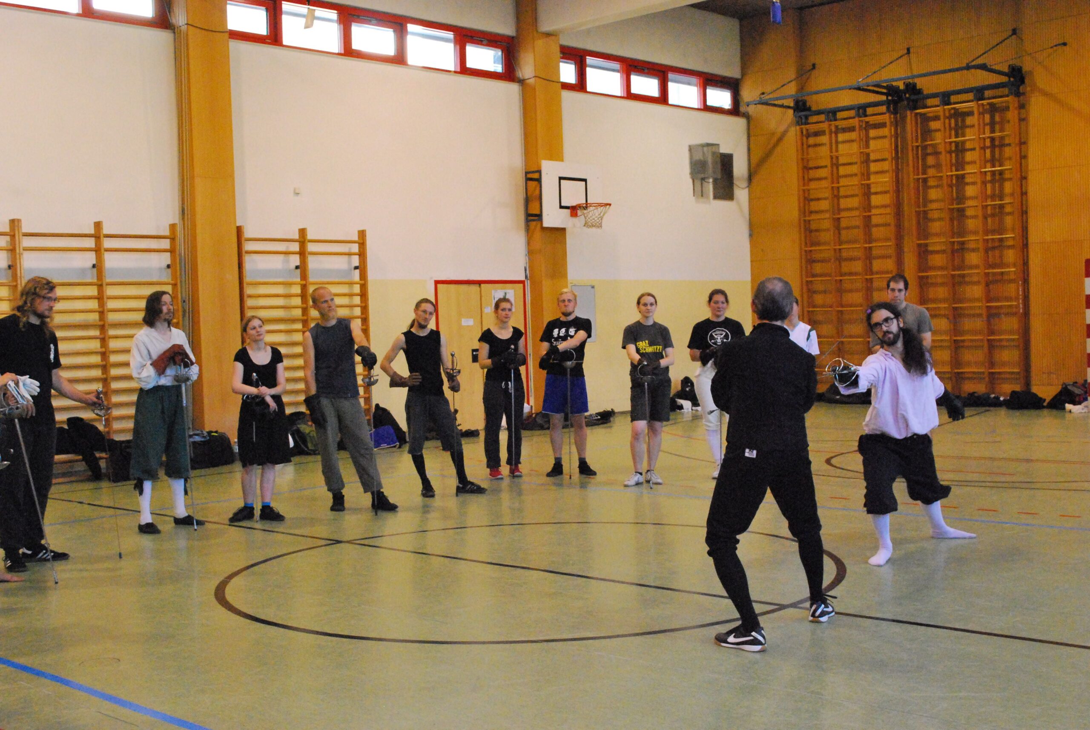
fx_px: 1273
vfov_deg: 32.0
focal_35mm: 42
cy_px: 365
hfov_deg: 46.3
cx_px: 545
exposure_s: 1/160
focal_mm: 28
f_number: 6.3
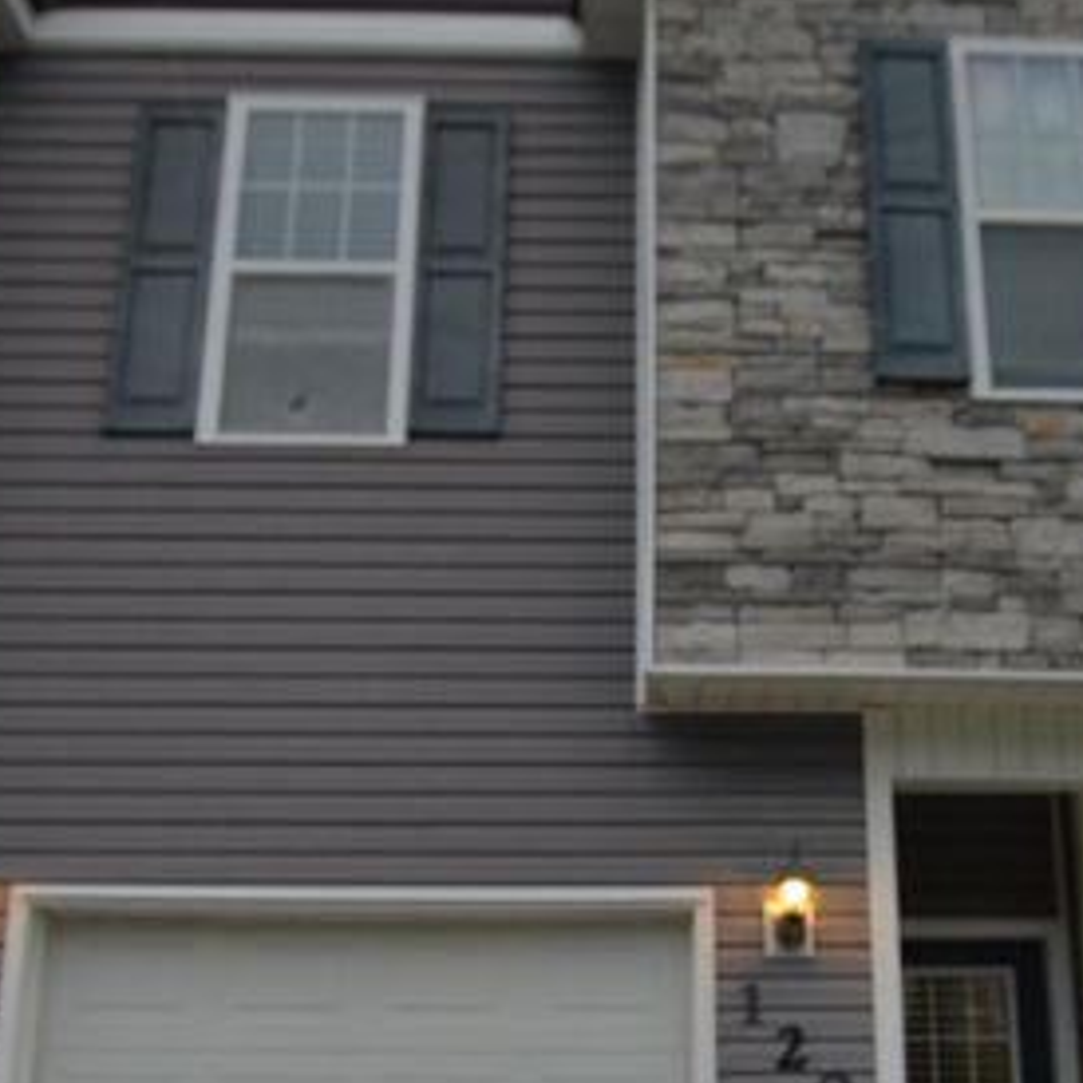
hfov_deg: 46.8
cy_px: 830
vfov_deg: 45.4
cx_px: 676
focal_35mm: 35
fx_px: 1239
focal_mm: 10
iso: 400
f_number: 5.6
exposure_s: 1/125
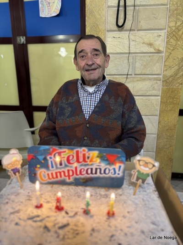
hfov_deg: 53.0
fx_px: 183
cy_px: 122
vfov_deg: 67.3
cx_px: 92
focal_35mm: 26
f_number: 1.6
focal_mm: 5.96
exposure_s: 1/60
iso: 400
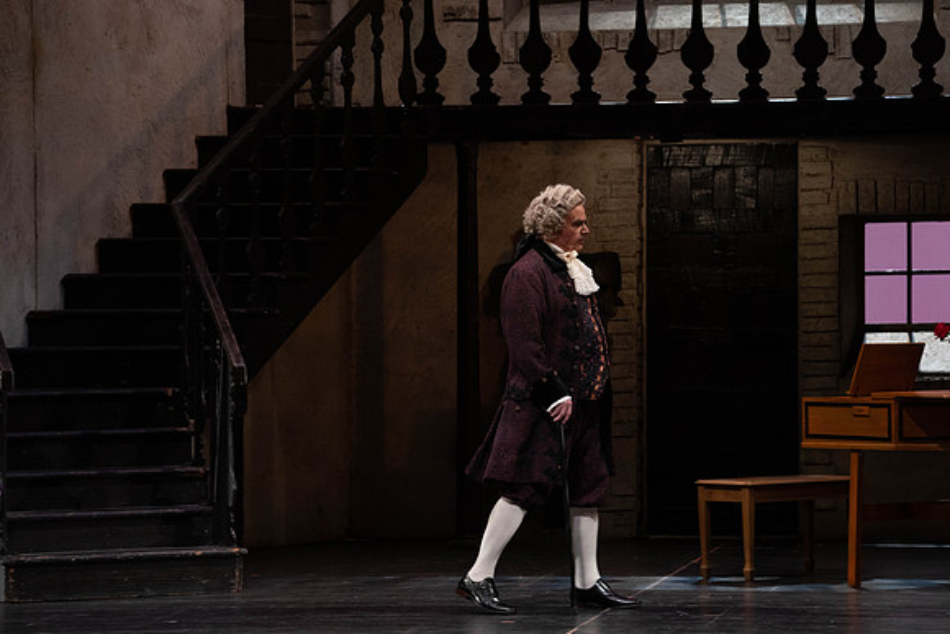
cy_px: 317
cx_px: 475
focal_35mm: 184
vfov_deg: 7.5
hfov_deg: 11.2
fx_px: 4856
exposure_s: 1/250
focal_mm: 184
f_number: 8
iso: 3200
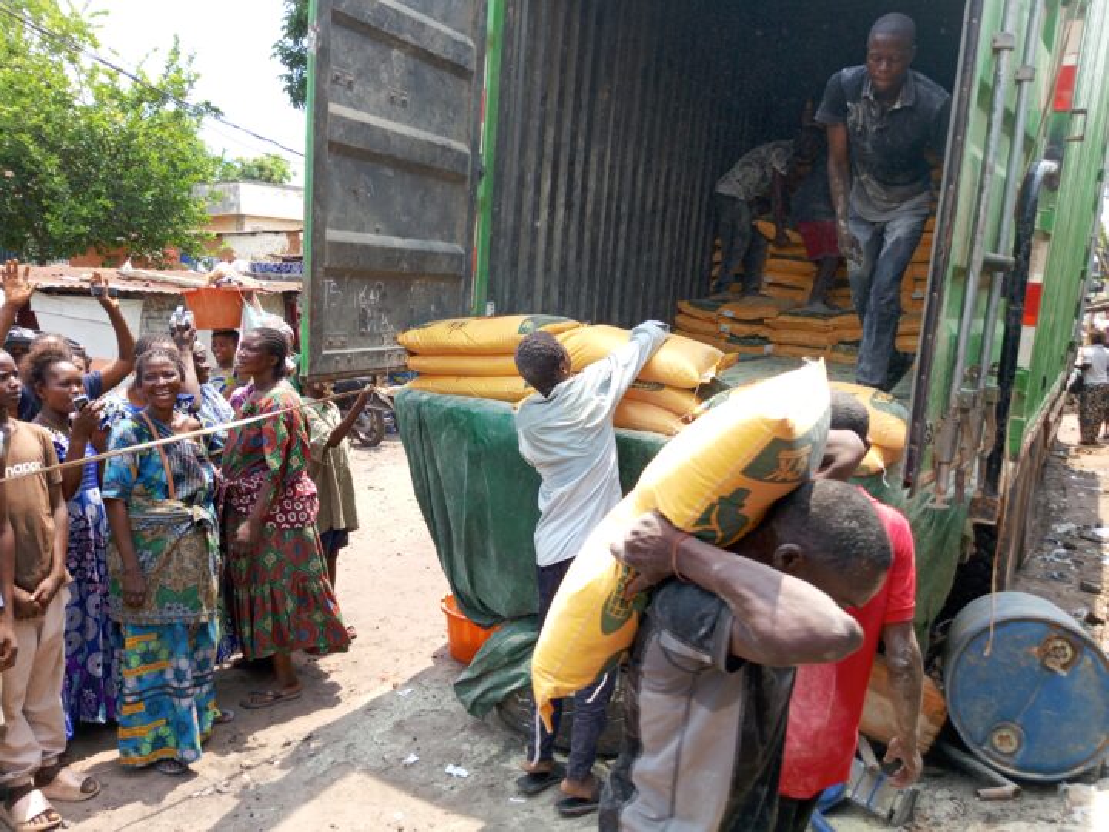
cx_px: 554
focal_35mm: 27
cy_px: 416
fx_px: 865
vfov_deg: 51.4
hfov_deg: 65.3
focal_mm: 4.11
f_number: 1.6
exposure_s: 1/216
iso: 113
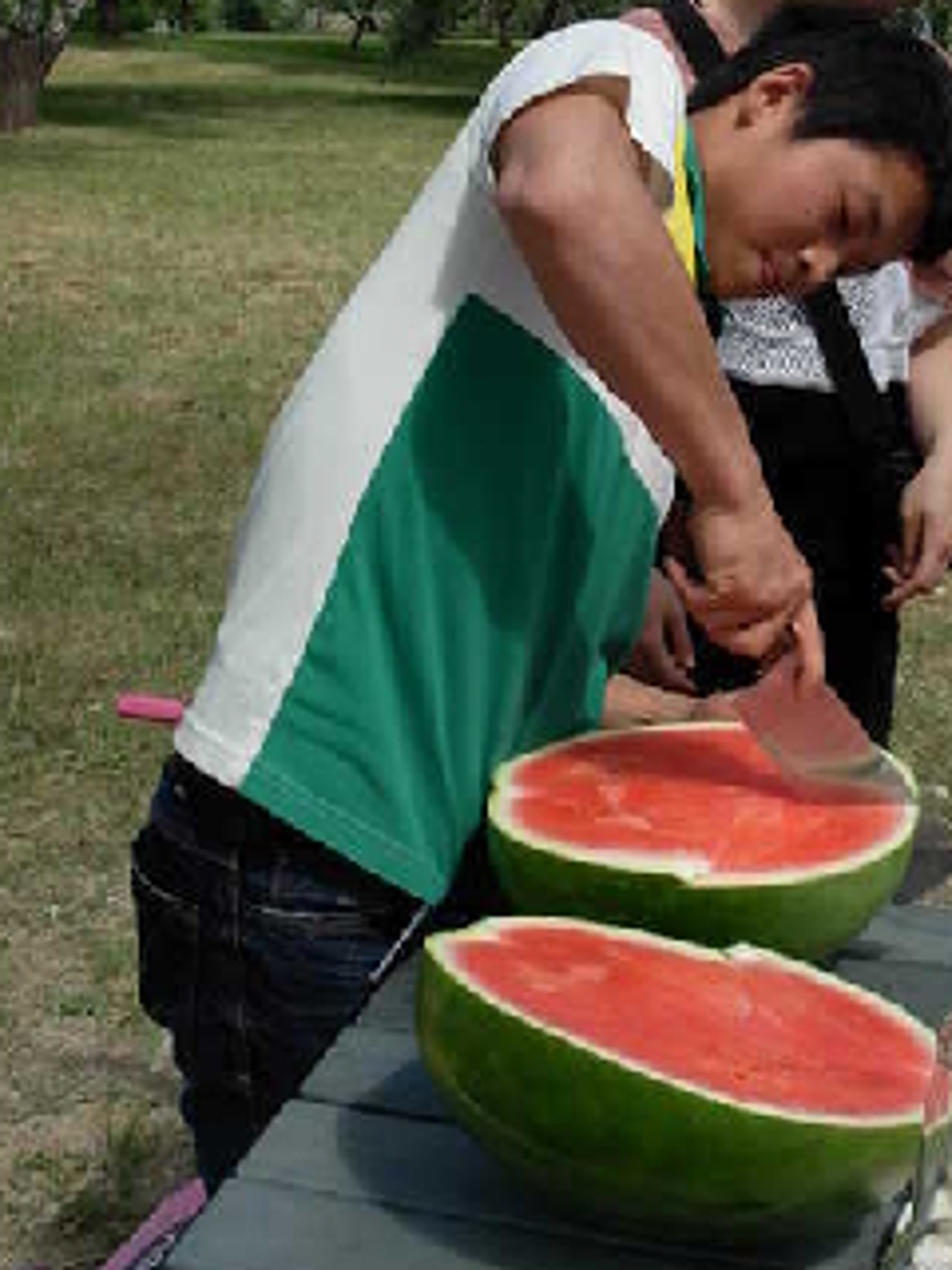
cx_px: 587
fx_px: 2090
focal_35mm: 57
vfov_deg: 33.4
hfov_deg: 25.6
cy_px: 397
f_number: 4.9
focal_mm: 6.3
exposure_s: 1/470
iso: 79
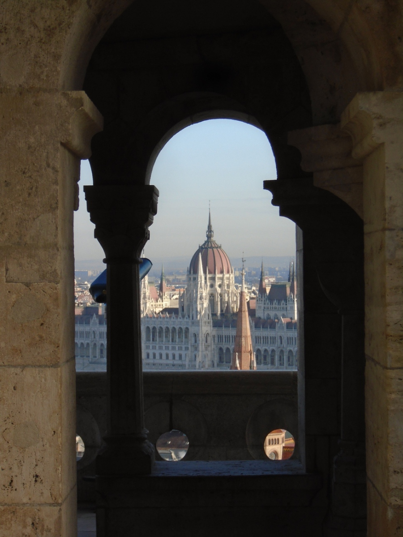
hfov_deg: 13.6
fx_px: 1692
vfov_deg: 18.0
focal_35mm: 109
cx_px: 202
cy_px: 268
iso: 100
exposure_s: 1/250
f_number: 5.8
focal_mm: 19.3
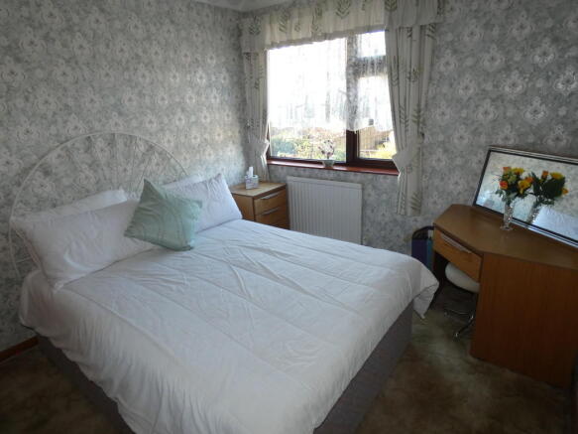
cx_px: 289
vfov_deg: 66.0
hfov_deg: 81.8
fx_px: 334
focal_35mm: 20
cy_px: 217
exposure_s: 1/60
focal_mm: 3.6
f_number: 2.8
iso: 160
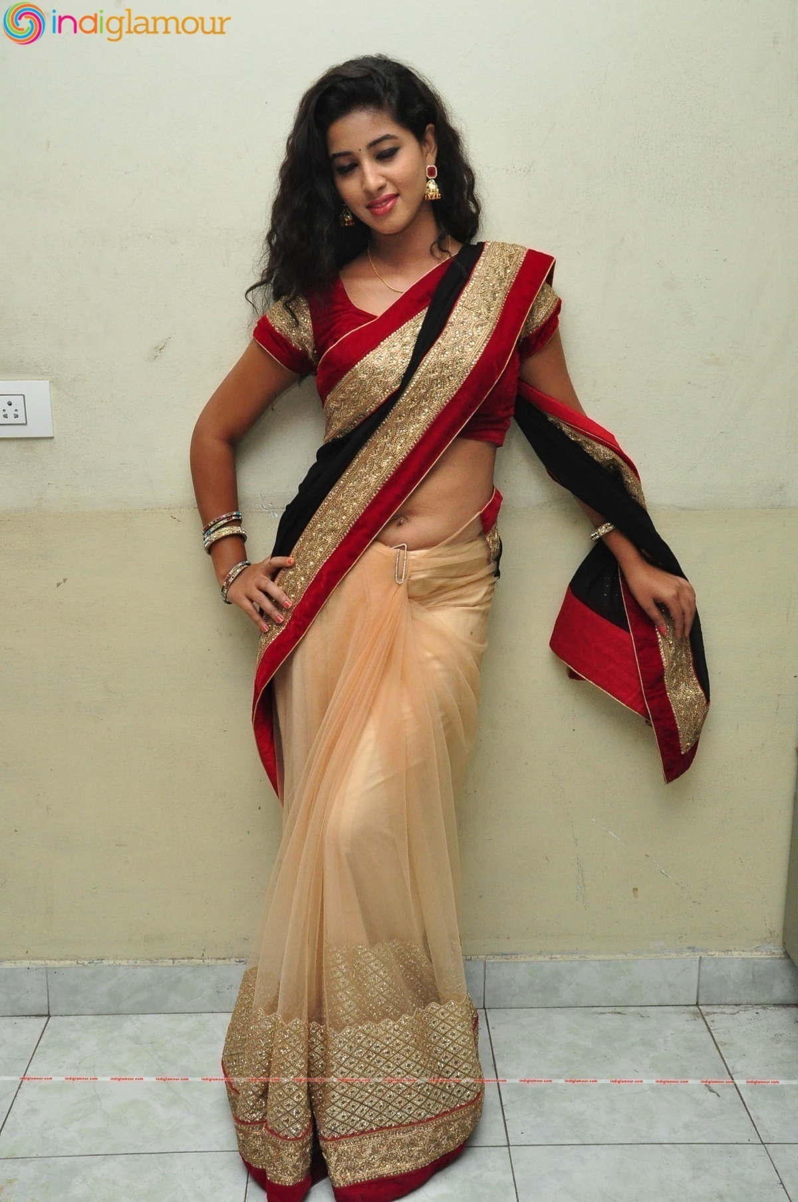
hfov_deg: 35.4
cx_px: 399
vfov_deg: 51.3
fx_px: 1250
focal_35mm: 38
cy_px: 601
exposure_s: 1/125
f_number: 7.1
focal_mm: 25
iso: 1600
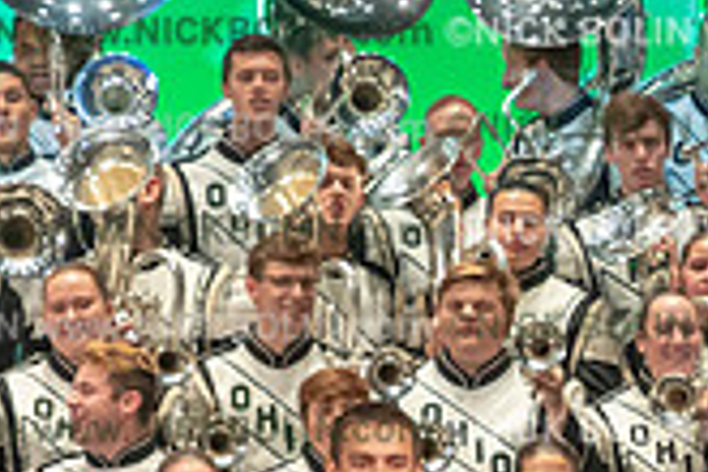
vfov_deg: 1.9
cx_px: 772
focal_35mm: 738
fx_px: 14513
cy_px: 725
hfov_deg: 2.8
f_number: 5.6
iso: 8000
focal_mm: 210
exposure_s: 1/320
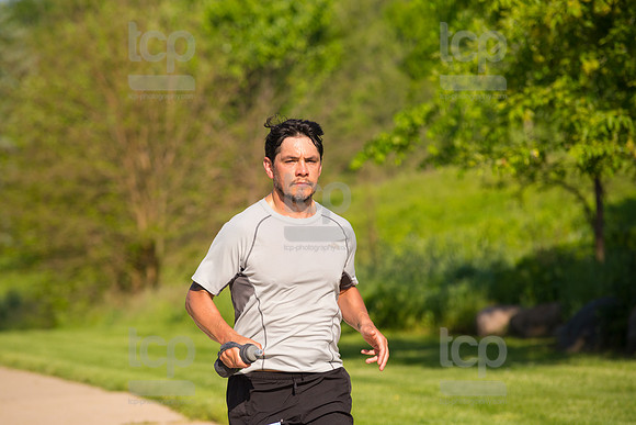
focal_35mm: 200
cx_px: 318
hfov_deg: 10.3
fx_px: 3534
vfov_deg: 6.9
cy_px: 212
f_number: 5.6
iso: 400
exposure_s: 1/2000
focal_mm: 200
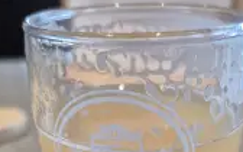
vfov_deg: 19.8
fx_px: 384
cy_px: 217
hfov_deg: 35.1
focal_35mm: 58
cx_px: 132
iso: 500
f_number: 1.8
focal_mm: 5.4
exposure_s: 1/120
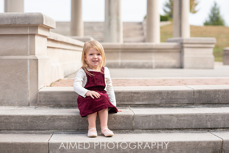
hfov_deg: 23.9
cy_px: 76
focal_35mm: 85
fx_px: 541
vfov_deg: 16.1
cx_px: 114
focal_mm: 85
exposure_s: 1/640
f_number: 3.2
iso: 100
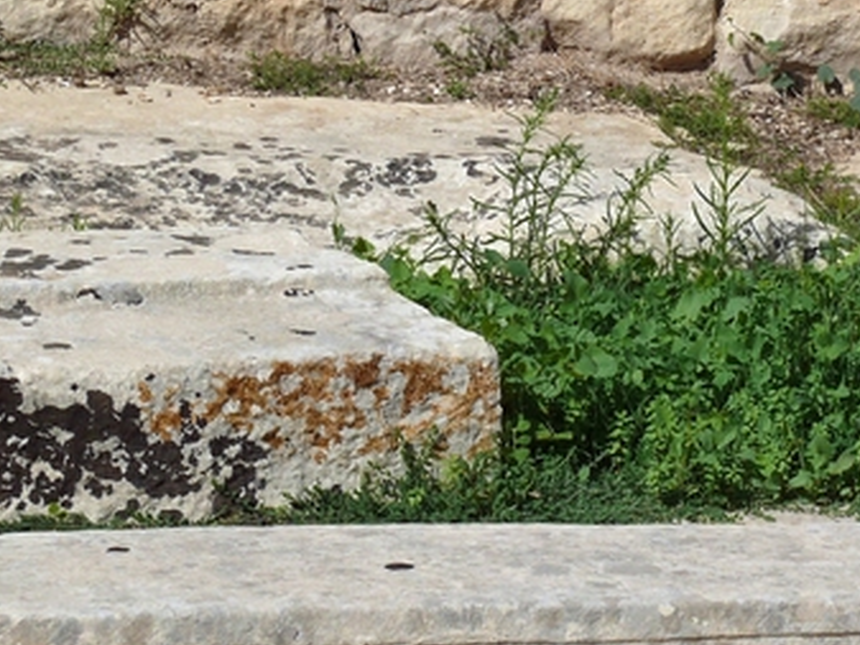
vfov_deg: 8.7
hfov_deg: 11.6
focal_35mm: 171
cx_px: 467
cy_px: 553
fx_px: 4250
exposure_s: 1/640
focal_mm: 20.2
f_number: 8
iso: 100
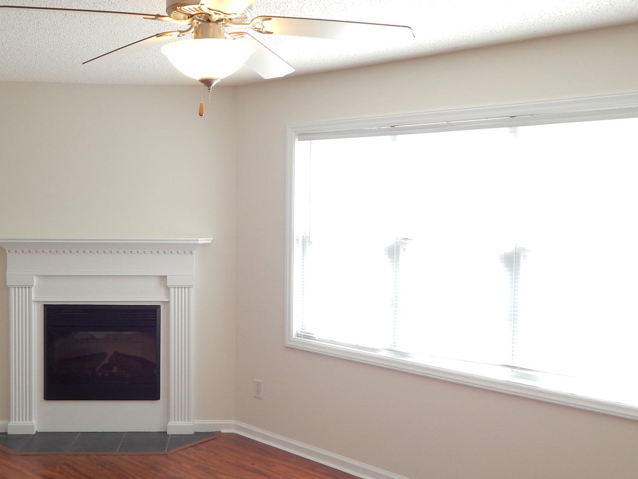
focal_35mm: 35
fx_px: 645
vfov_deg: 40.7
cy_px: 234
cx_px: 262
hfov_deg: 52.3
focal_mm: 4
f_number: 3
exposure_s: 1/60
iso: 125
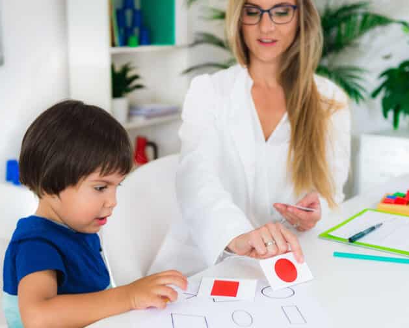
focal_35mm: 55
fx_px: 666
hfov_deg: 34.1
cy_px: 162
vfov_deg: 27.6
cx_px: 213
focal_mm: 48
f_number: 3.2
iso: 100
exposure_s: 1/125
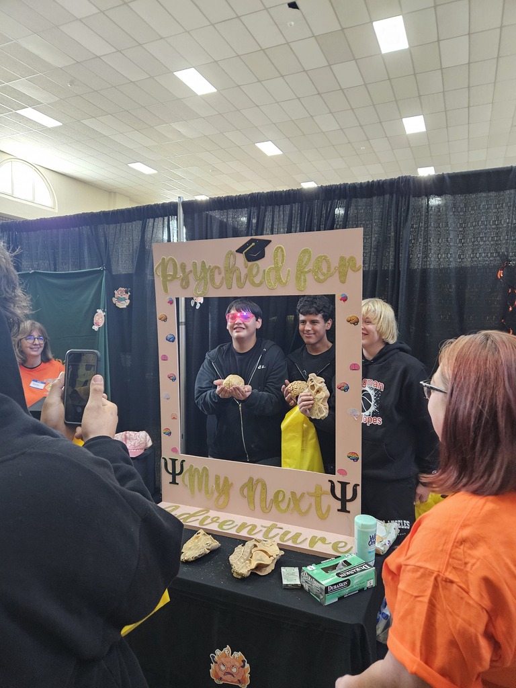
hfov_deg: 58.9
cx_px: 258
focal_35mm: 23
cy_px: 344
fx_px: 457
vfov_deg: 73.9
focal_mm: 5.4
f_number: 1.8
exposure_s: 1/60
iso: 640
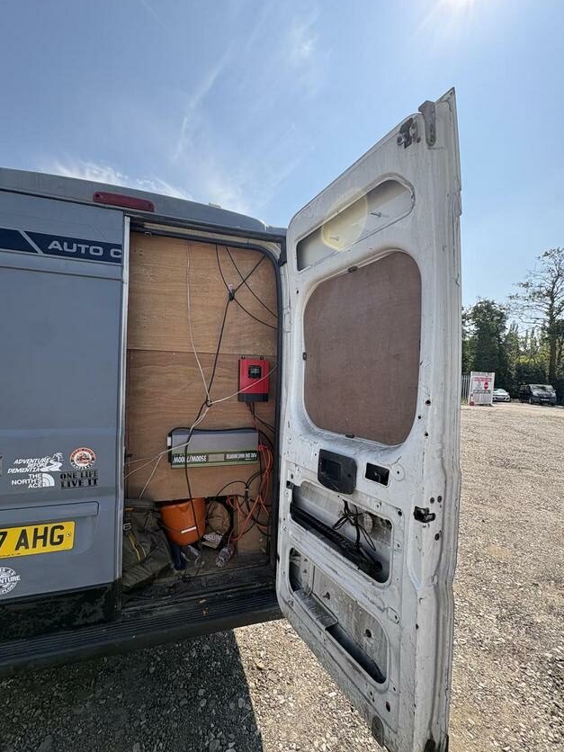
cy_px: 382
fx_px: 326
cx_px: 266
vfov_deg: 98.2
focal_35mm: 15
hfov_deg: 81.7
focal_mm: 2.22
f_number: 2.2
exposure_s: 1/512
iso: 40
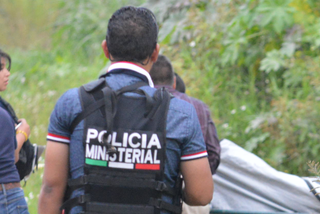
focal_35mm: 668
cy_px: 165
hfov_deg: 3.1
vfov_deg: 2.1
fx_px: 5939
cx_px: 222
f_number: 5
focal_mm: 185
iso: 3200
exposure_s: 1/250
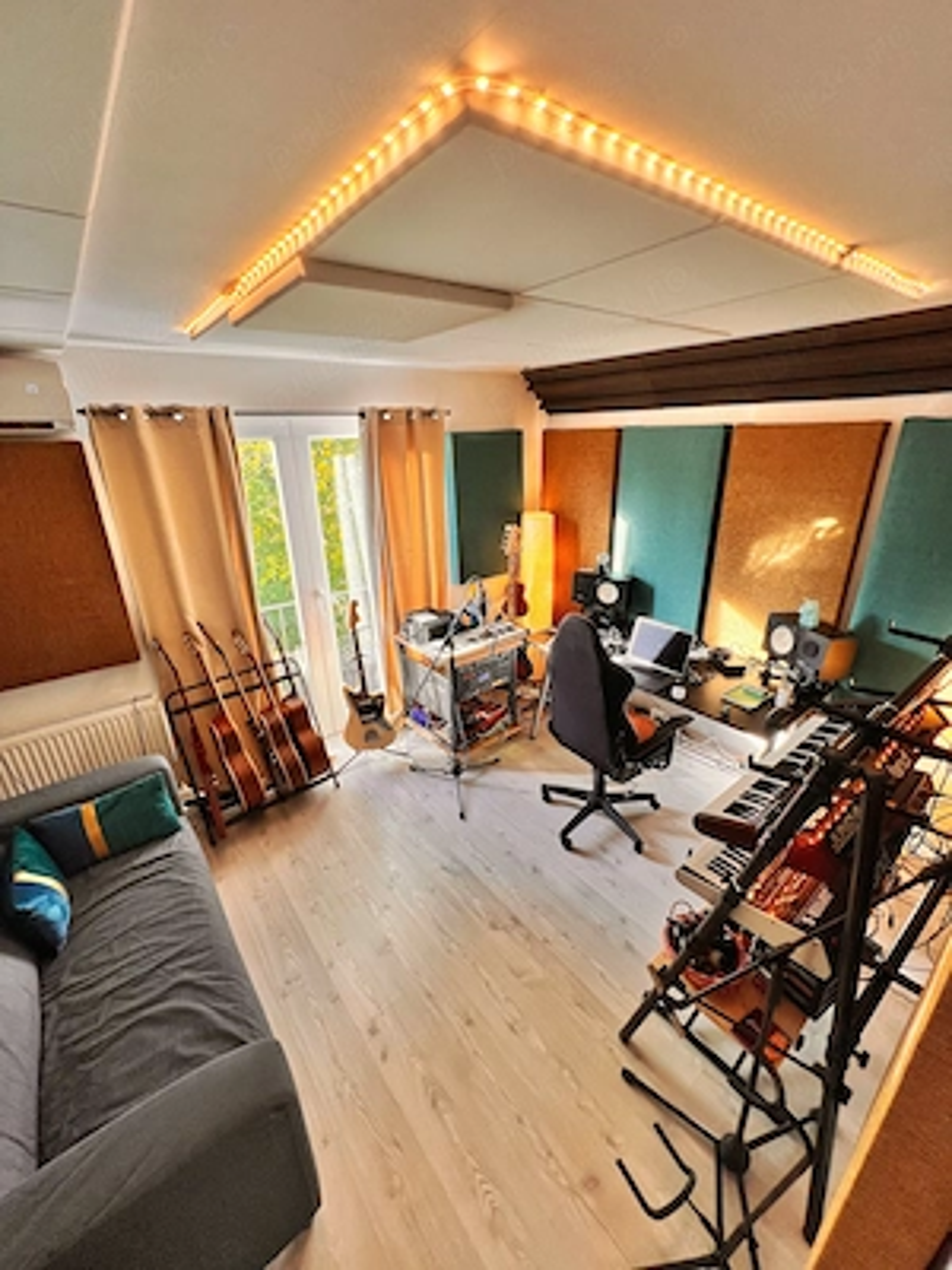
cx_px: 476
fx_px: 477
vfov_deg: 106.2
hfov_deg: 89.9
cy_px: 635
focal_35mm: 13
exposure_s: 1/100
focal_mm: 1.57
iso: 80
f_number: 1.8
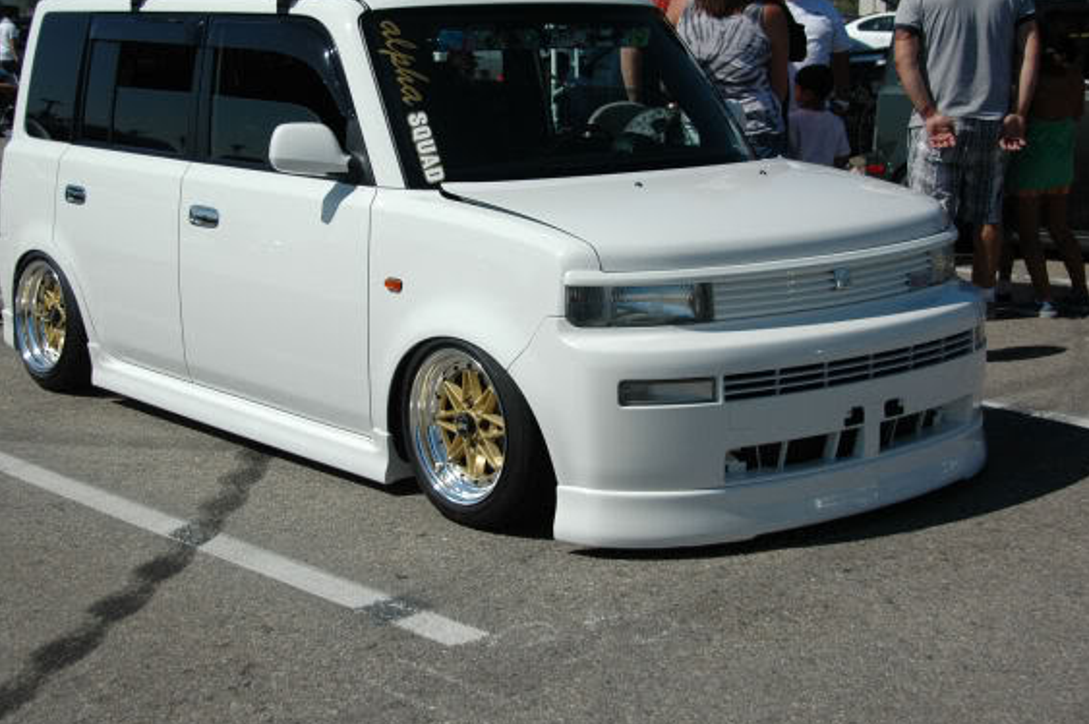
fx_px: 1802
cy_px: 287
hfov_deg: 33.6
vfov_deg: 22.7
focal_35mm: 60
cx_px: 480
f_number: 4.5
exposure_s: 1/3200
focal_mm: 31
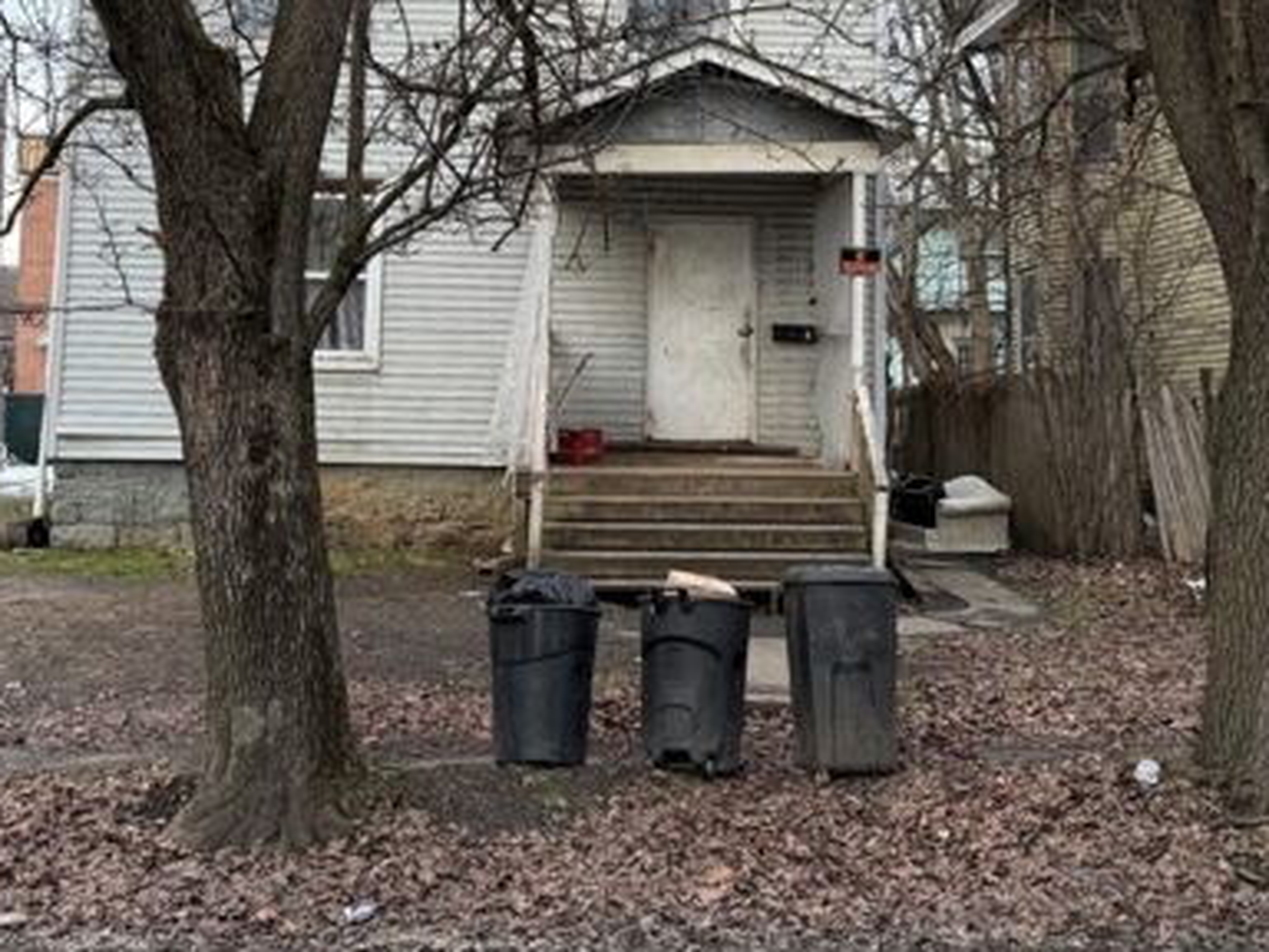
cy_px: 218
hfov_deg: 38.2
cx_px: 595
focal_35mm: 50
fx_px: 1833
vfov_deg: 28.6
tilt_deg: +6.5
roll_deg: -0.2
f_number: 1.78
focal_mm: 6.76
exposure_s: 1/612
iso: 100
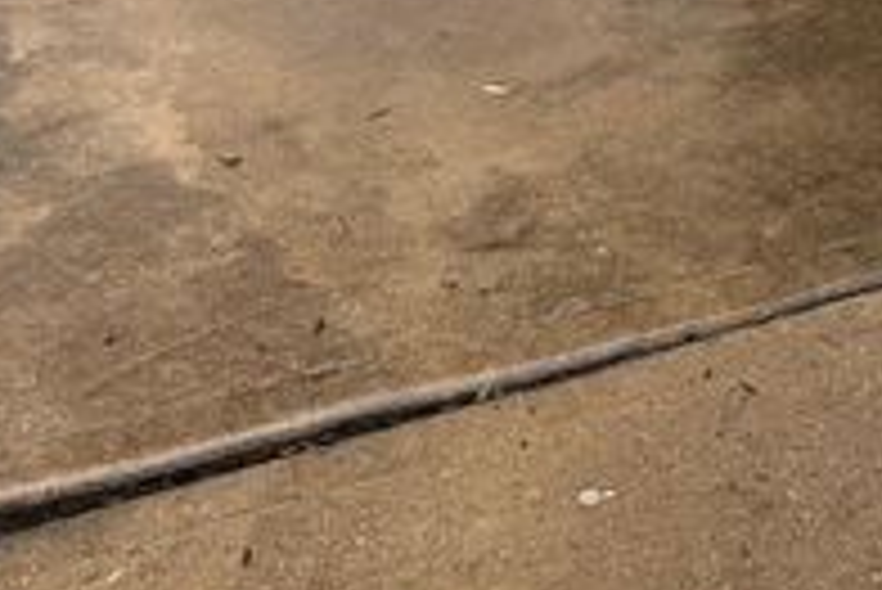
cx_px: 1012
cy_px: -660
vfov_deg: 13.4
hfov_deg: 22.3
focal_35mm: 85
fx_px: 2084
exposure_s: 1/259
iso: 100
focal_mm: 6.76
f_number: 1.78
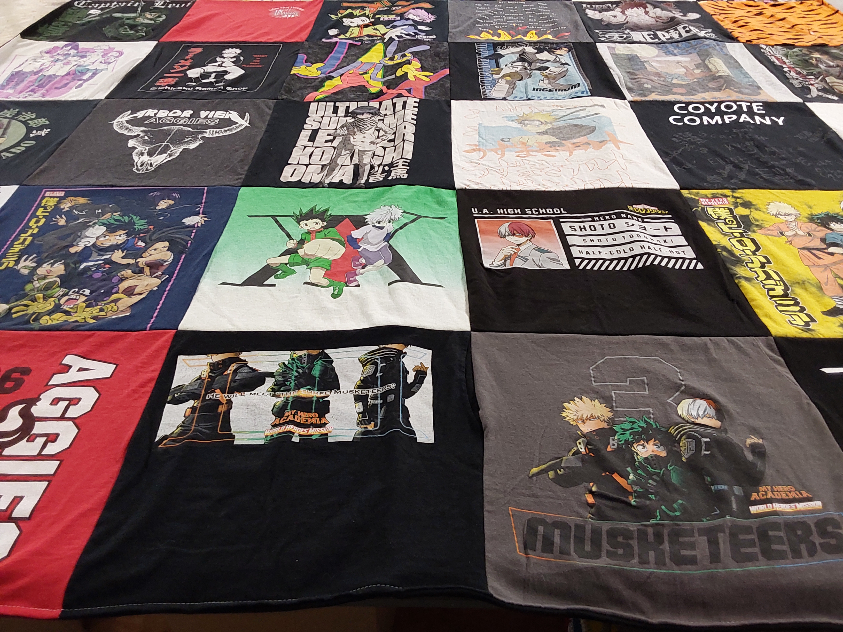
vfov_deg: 49.7
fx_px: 682
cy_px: 316
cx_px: 422
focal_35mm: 28
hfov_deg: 63.4
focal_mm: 2.91
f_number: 1.9
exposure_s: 1/60
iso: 160
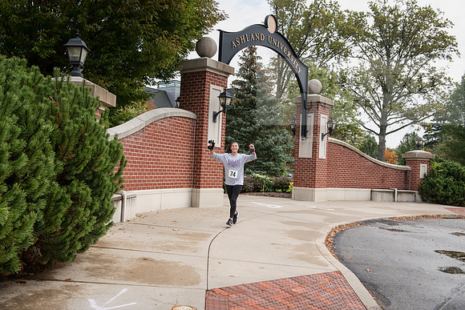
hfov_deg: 53.1
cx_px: 232
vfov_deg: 36.9
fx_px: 465
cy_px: 155
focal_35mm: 36
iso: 400
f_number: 5.6
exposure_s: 1/400
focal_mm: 36
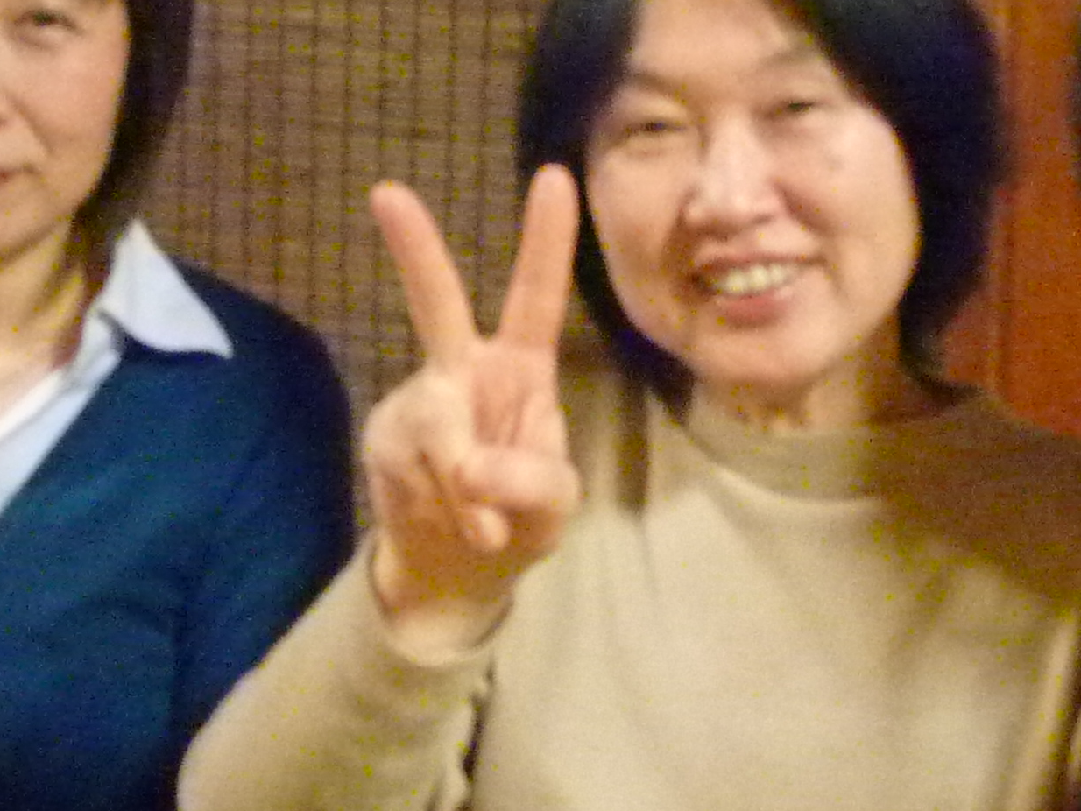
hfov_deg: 23.2
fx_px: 2624
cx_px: 717
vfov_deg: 17.6
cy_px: 356
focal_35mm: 84
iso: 800
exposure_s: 1/30
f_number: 2.2
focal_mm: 4.3
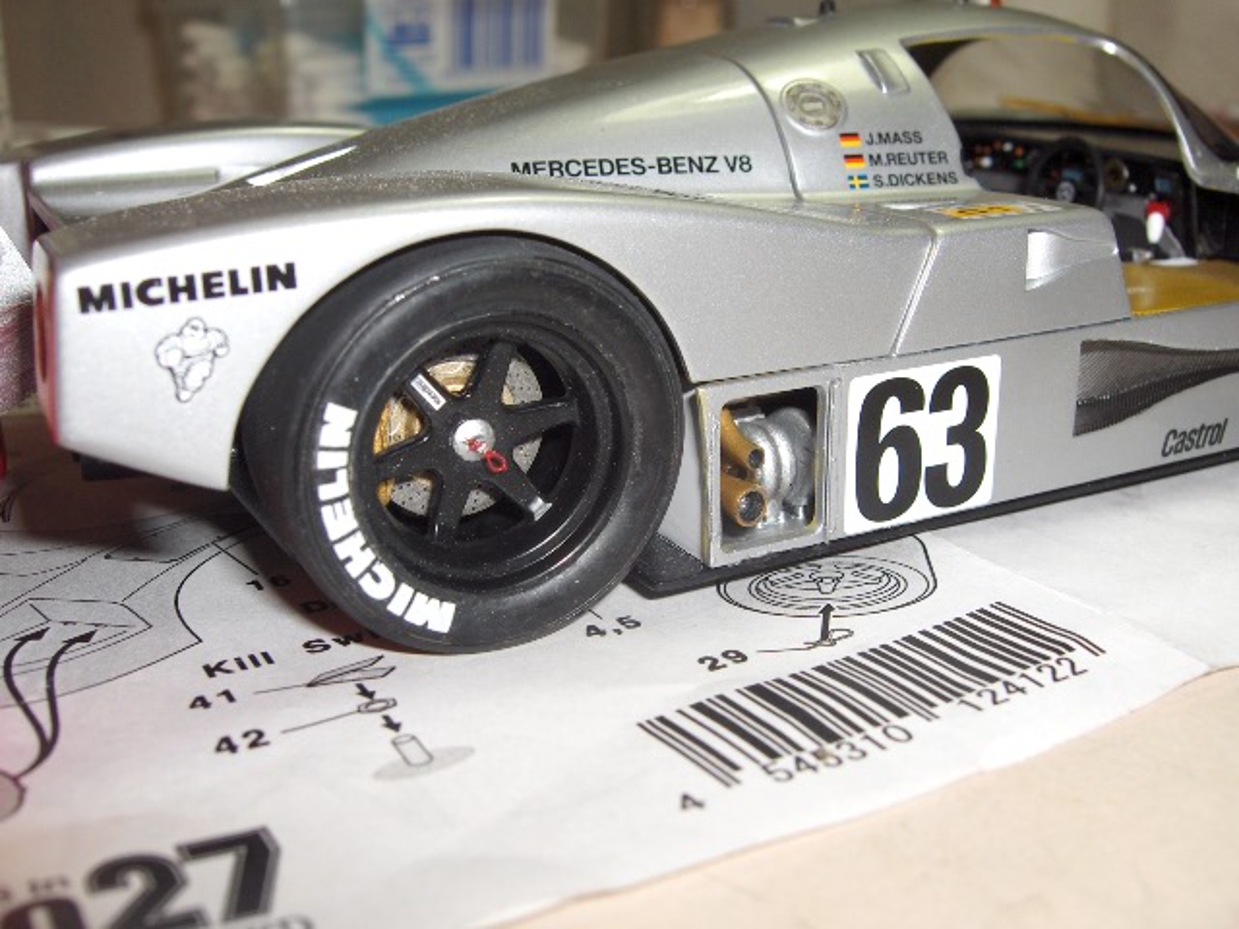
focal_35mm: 39
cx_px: 620
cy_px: 464
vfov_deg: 36.8
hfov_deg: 47.9
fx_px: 1396
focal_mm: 8
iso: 100
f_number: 4.8
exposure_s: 1/94.5
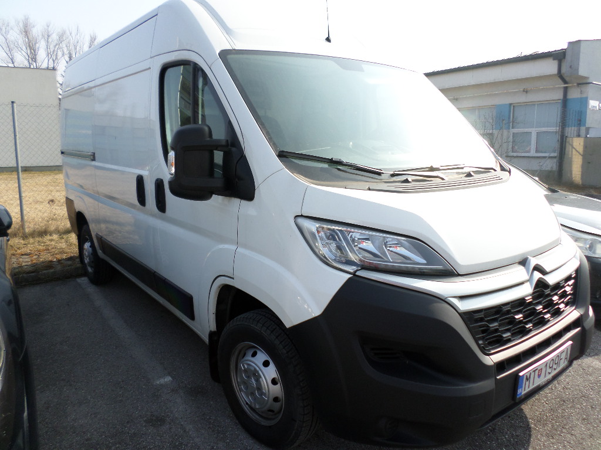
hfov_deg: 69.4
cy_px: 225
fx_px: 434
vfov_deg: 54.9
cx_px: 300
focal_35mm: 25
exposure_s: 1/750
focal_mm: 4.5
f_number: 2.5
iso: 80
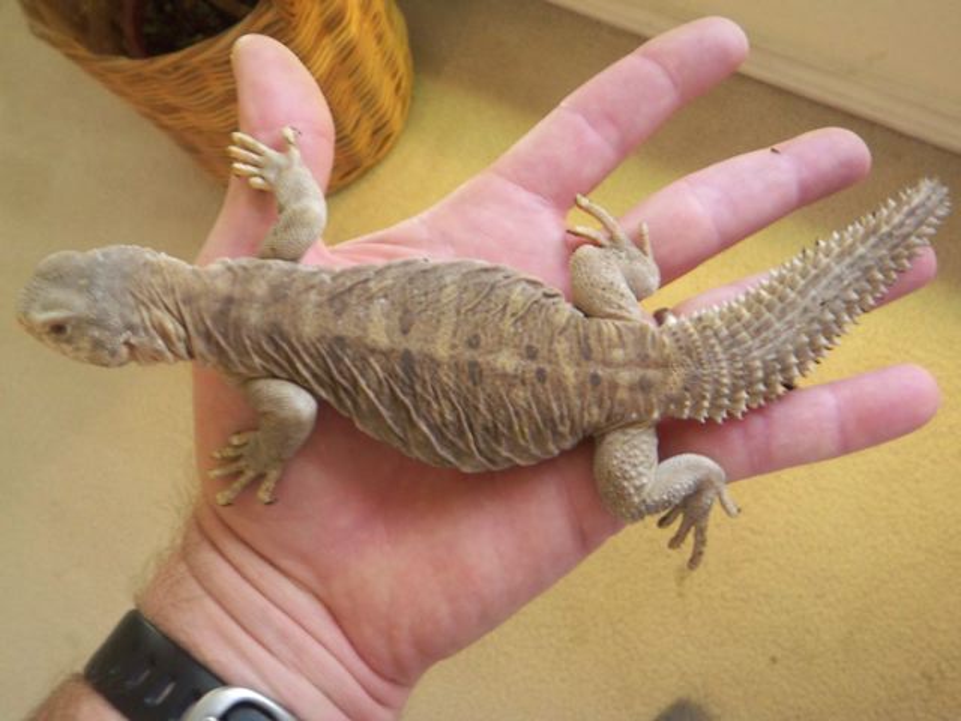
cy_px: 360
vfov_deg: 36.8
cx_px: 480
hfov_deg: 47.9
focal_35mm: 39
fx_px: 1083
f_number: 3.9
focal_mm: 6.4
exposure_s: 1/20
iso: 200
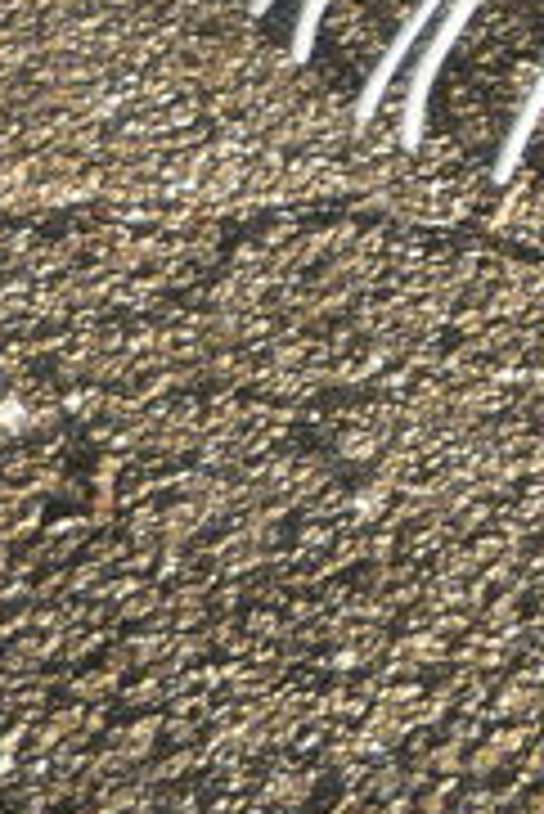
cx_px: 1978
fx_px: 3891
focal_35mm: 172
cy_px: -99
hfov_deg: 6.7
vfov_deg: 11.7
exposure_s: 1/100
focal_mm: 5.2
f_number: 4
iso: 100
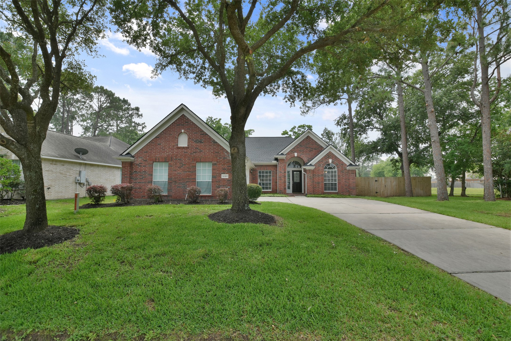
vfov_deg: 77.3
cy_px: 170
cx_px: 256
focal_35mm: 15
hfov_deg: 100.4
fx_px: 213
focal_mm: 10
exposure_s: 1/1250
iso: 400
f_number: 8
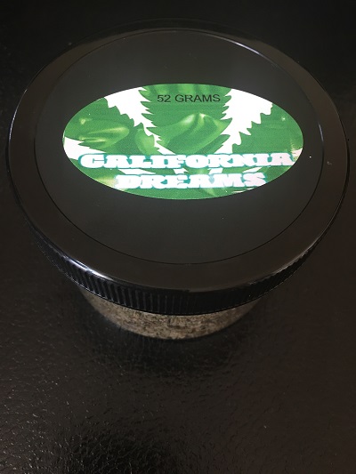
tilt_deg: -60.0
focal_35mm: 29
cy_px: 237
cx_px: 178
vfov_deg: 61.6
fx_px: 397
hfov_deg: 48.2
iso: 80
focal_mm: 4.15
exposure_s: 1/30
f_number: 2.2
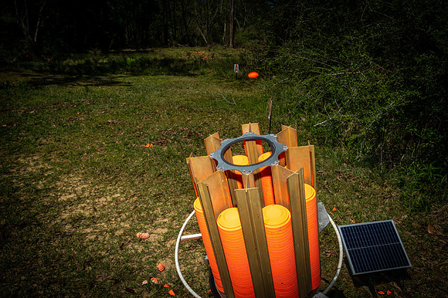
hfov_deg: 62.0
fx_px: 373
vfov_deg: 43.6
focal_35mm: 30
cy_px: 149
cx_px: 224
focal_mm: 30
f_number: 11
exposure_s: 1/250
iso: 80
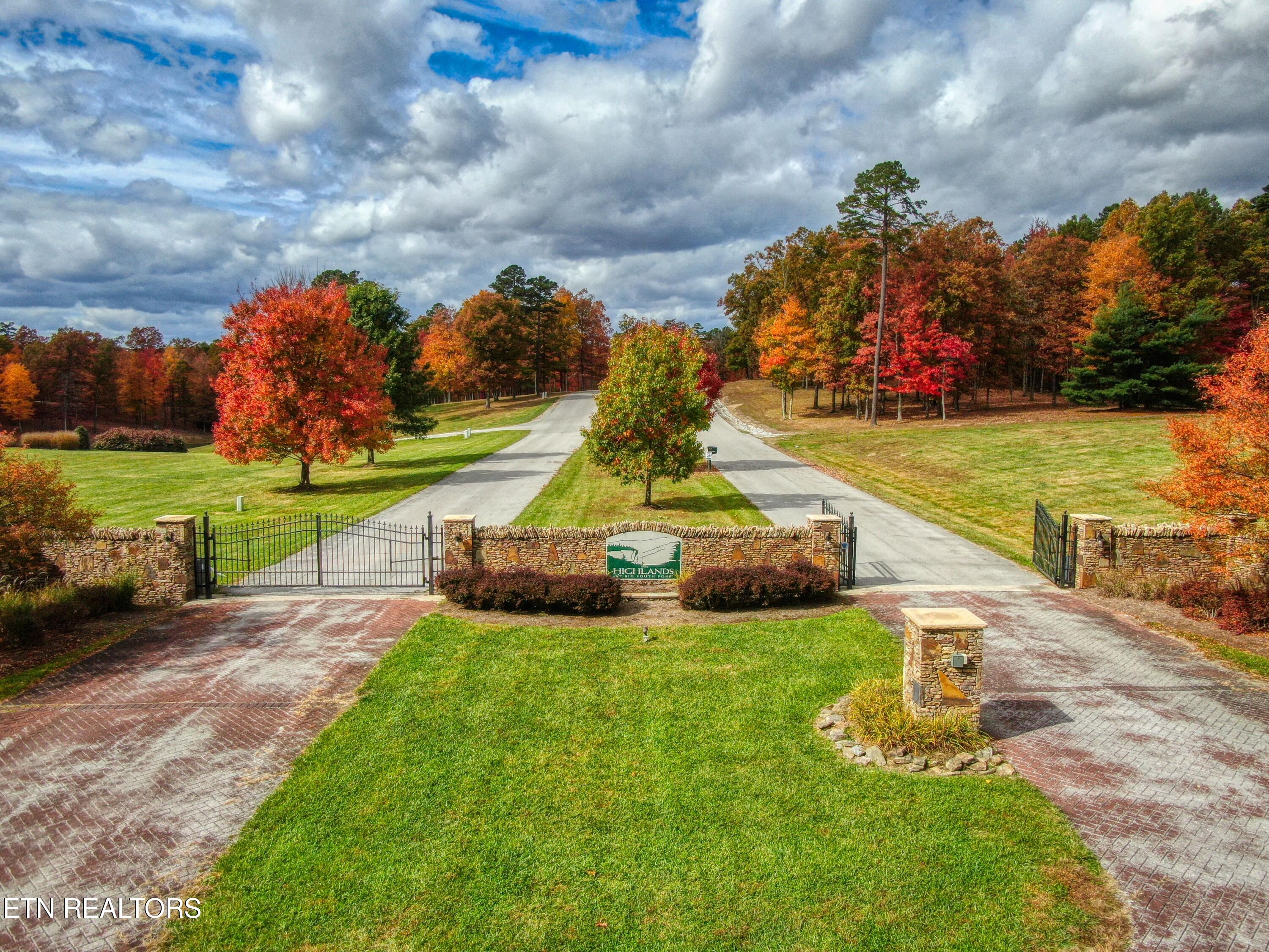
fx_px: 880
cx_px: 634
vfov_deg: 56.8
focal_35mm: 24
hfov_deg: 71.6
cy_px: 476
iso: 110
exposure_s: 1/1600
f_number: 2.8
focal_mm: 4.4
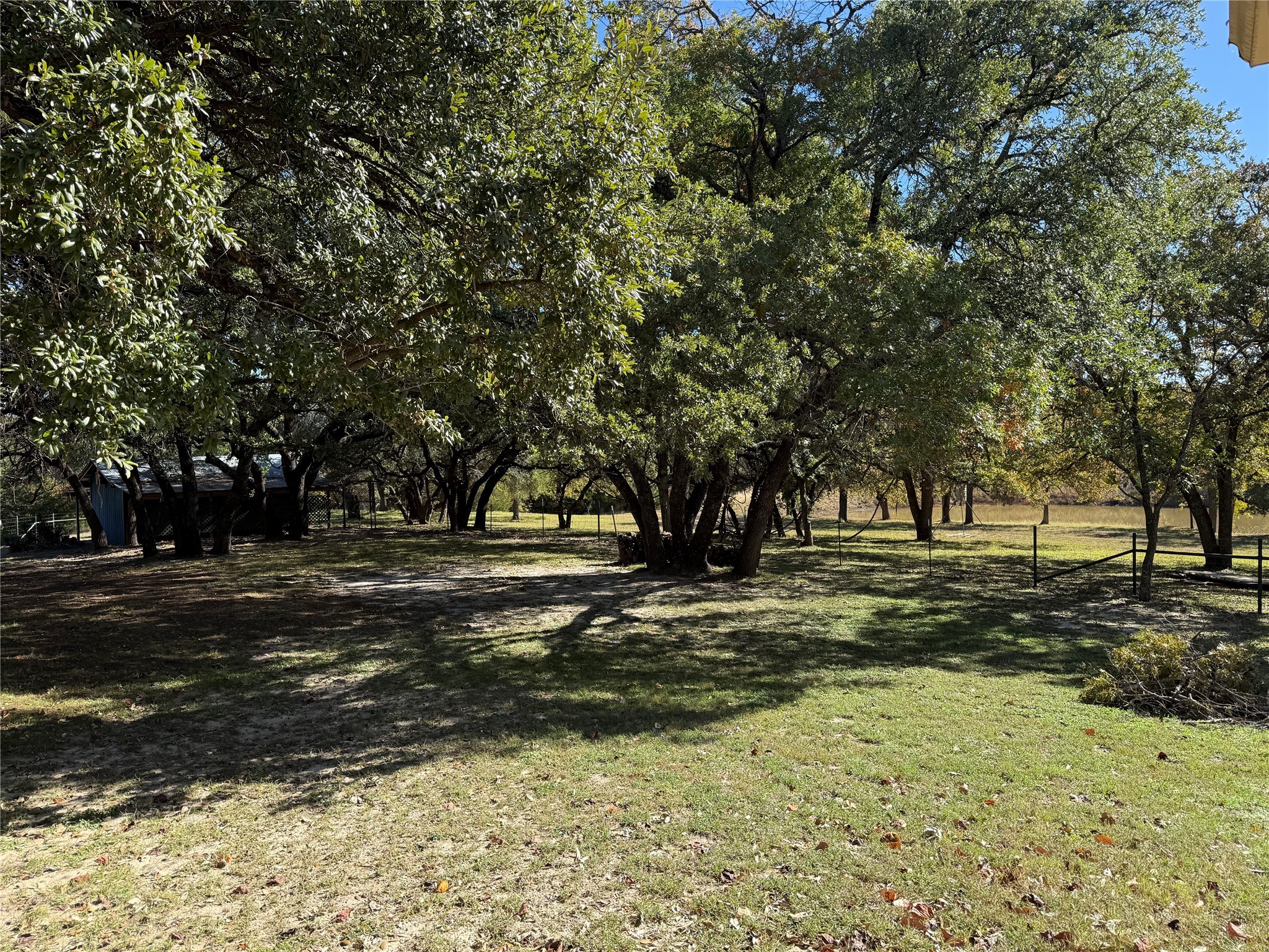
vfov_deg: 56.8
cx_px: 634
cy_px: 476
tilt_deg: -2.8
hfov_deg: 71.6
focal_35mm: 24
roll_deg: +1.1
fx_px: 880
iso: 80
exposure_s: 1/1314
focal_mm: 6.76
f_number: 1.78
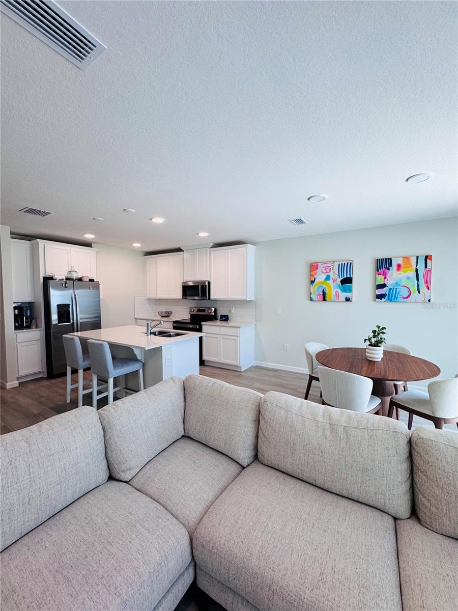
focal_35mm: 14
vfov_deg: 102.1
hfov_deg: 85.7
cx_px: 229
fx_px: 247
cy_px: 306
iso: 100
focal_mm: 2.22
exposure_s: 1/120
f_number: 2.2
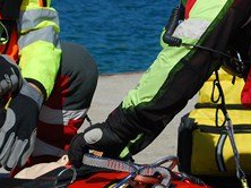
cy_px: 7
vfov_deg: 7.4
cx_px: 137
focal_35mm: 200
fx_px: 1449
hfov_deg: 9.9
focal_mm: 48
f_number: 9
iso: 100
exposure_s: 1/320
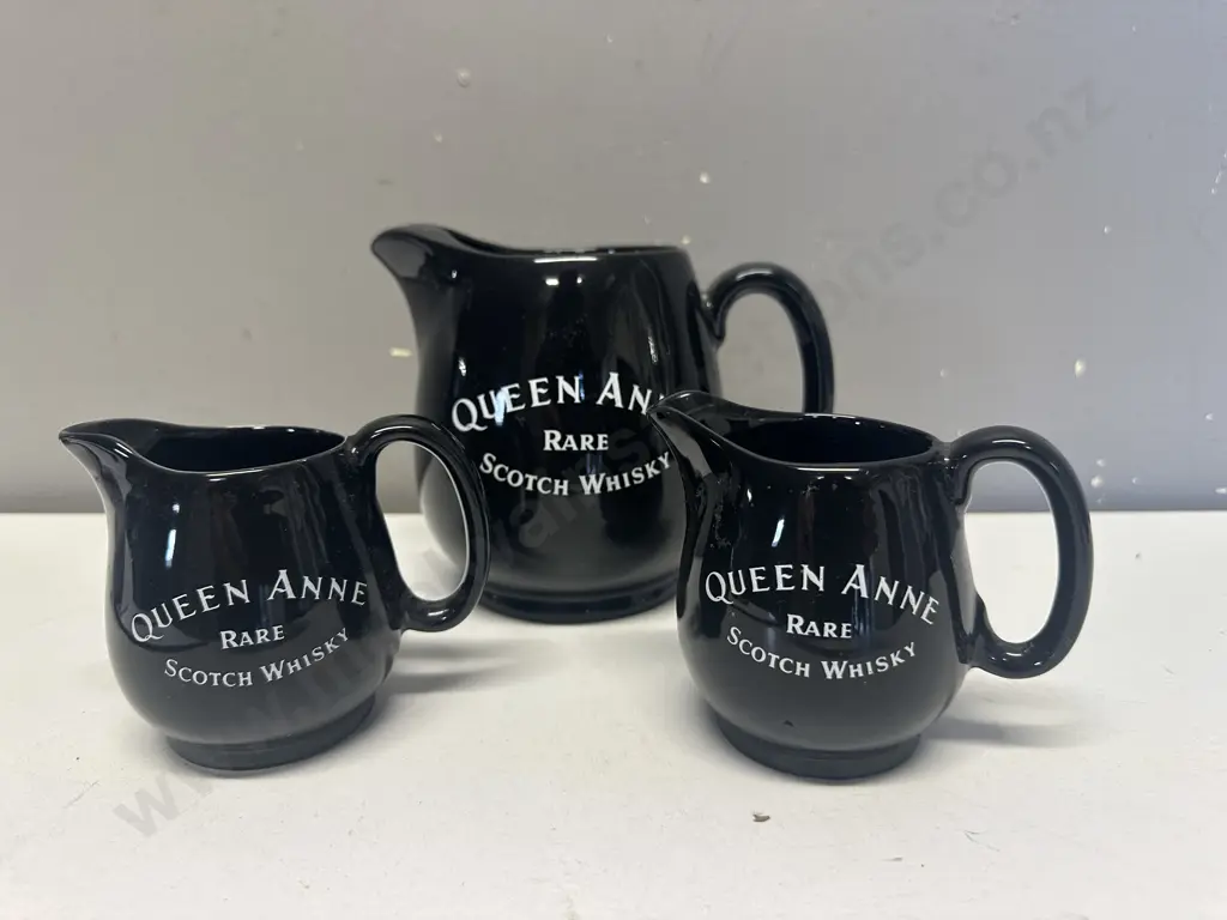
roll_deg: +1.0
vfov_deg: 56.8
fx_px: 851
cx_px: 614
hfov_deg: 71.6
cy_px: 460
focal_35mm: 24
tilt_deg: -14.6
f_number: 1.78
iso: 160
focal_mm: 6.86
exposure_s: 1/100
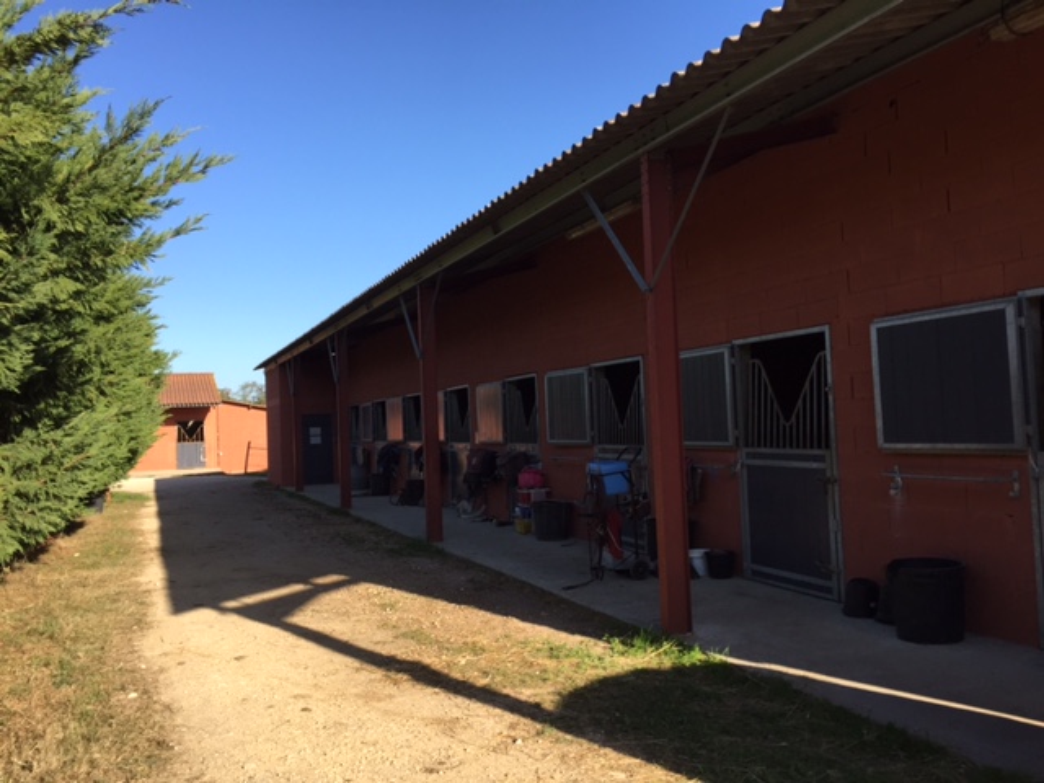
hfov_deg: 61.7
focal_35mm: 29
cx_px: 522
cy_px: 392
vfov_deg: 48.2
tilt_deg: +0.8
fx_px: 875
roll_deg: +2.4
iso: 32
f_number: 2.2
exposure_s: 1/842
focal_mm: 4.15
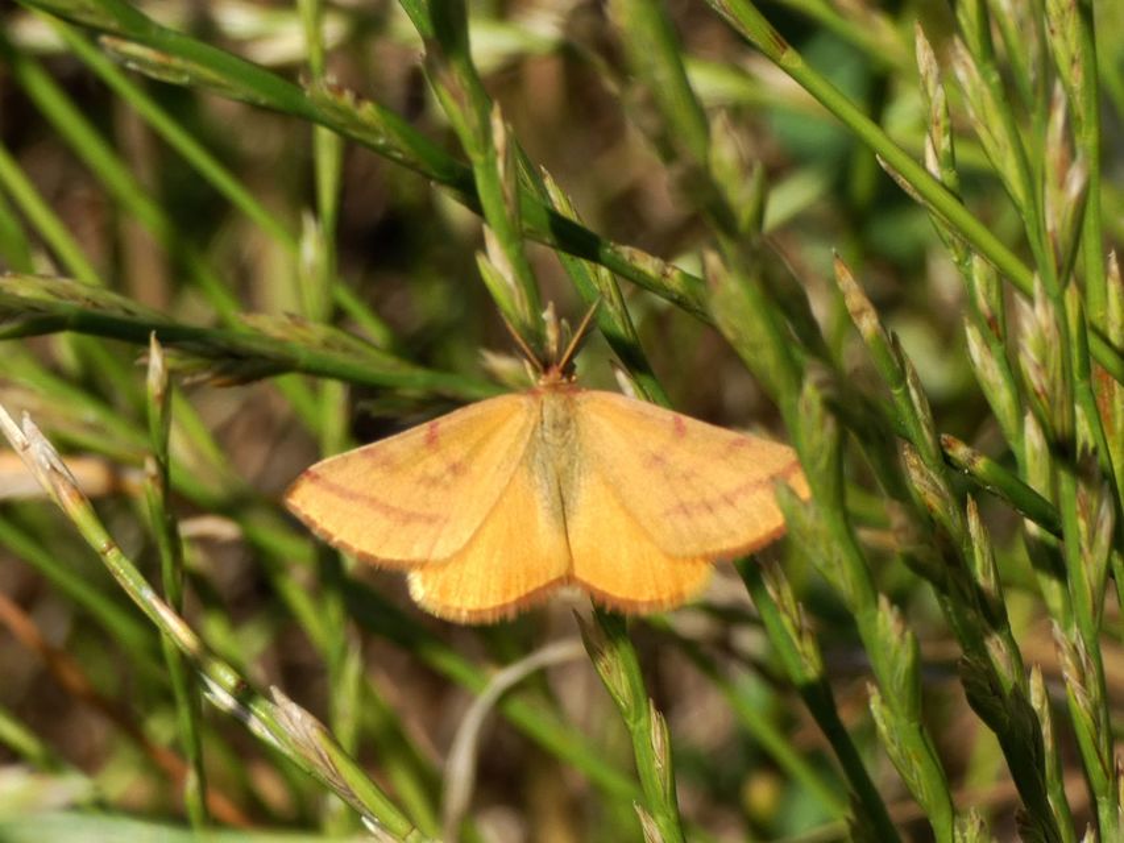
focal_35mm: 157
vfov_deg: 9.5
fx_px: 5099
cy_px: 422
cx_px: 562
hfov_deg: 12.6
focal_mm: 28.1
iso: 80
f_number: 5.4
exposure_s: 1/160
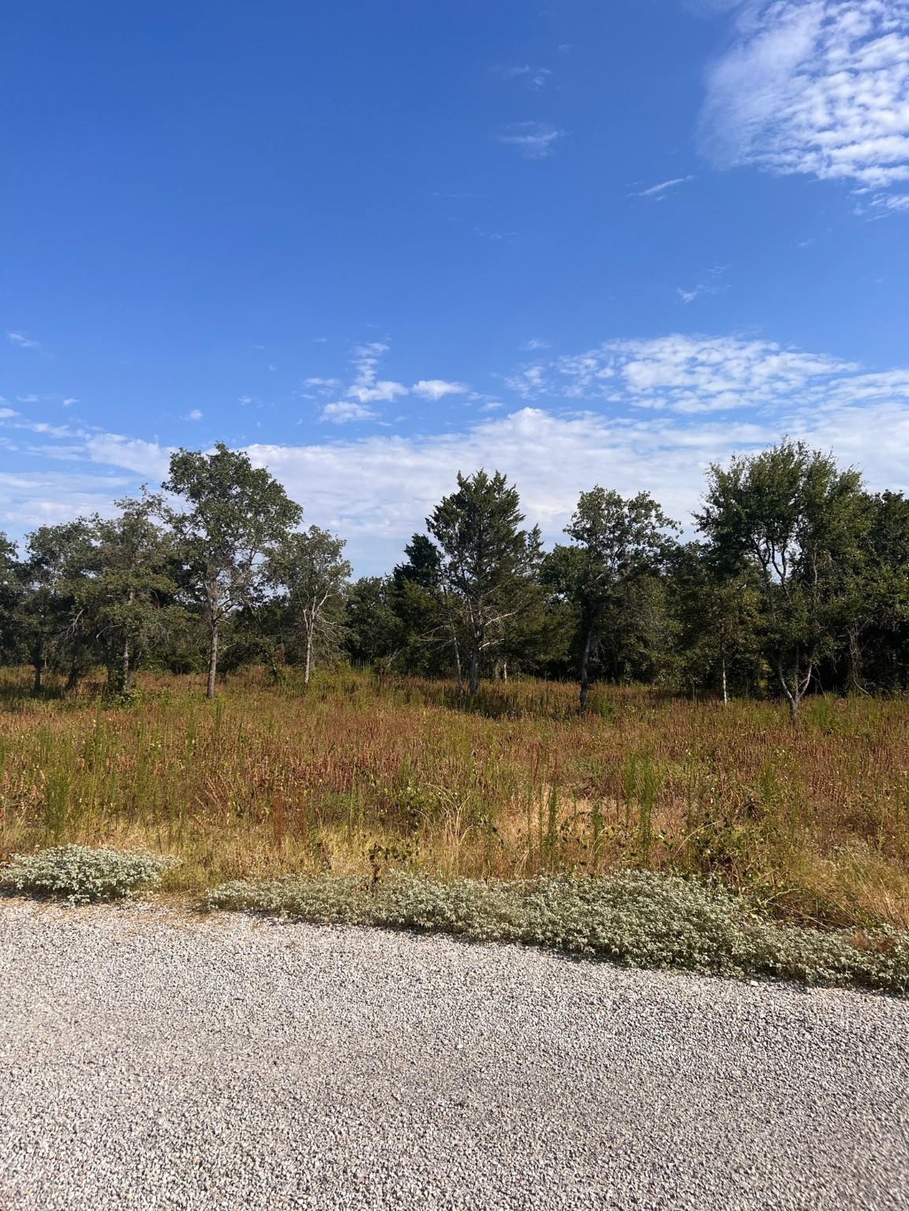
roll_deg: -1.0
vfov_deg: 67.3
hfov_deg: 53.1
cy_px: 606
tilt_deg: +2.1
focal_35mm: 26
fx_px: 910
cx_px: 454
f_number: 1.5
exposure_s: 1/5587
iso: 50
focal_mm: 5.7
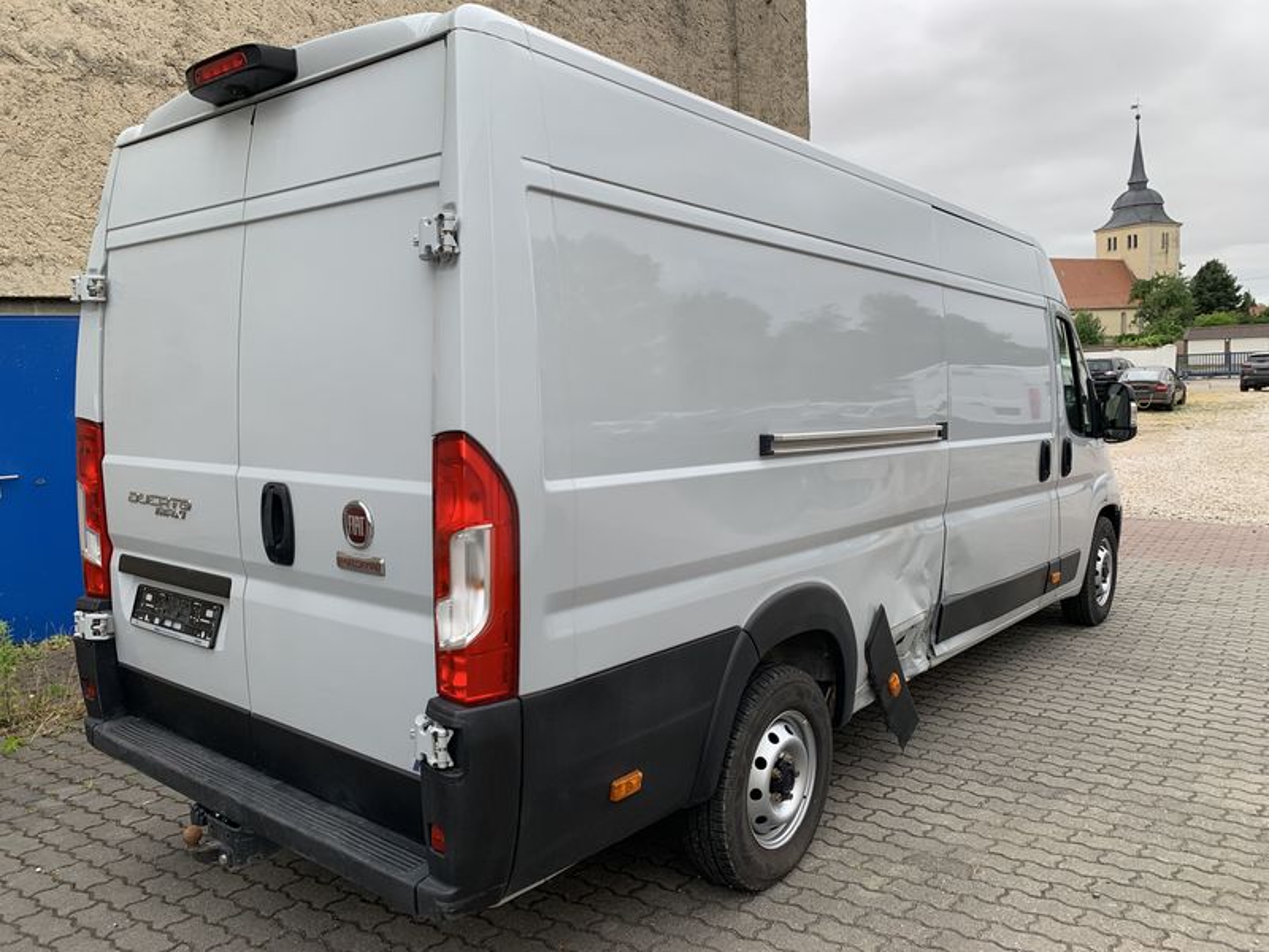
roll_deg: +1.5
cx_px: 634
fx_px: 953
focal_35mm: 26
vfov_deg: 53.1
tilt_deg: -4.9
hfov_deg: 67.3
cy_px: 476
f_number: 1.8
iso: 25
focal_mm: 4.25
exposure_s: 1/534
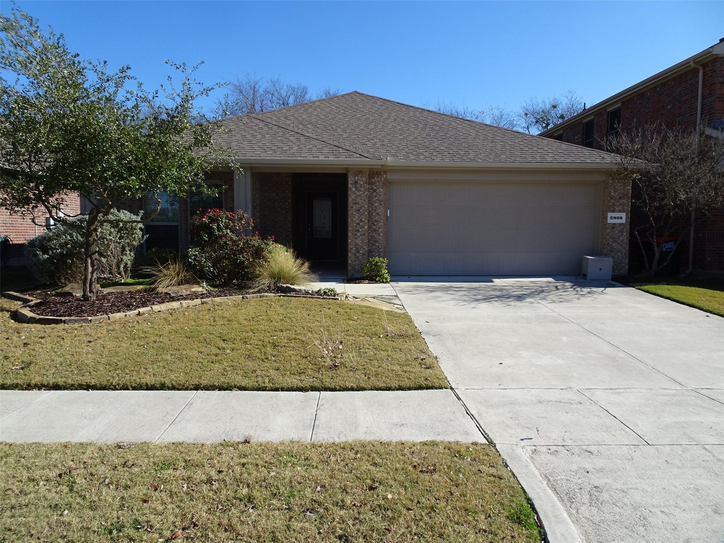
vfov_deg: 56.8
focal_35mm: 24
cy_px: 272
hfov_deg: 71.6
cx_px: 362
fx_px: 502
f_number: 3.5
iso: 80
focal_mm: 4.1
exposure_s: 1/800
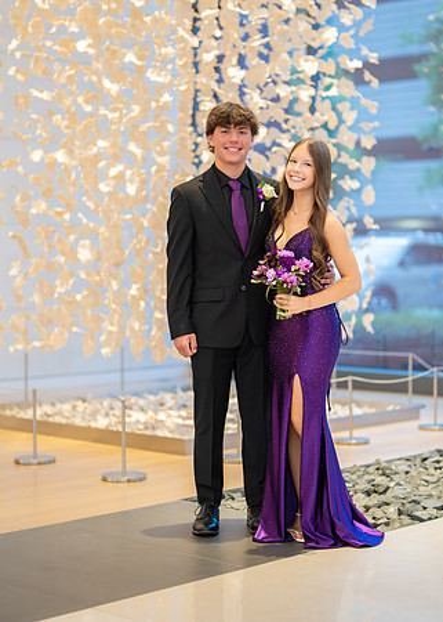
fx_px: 1336
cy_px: 319
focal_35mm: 76
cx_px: 251
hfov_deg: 18.8
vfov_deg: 26.2
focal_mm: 50
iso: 800
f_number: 1.2
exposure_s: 1/800
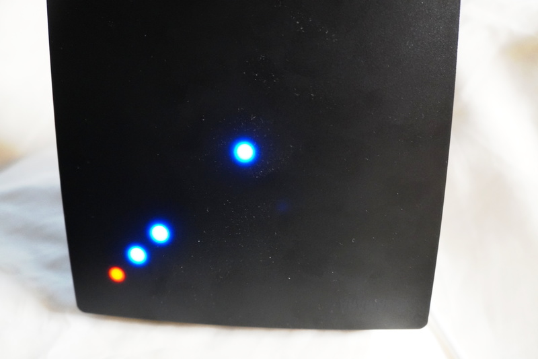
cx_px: 269
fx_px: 471
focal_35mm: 32
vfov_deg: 41.7
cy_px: 180
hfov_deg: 59.5
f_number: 4
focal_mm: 21
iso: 4000
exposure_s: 1/60
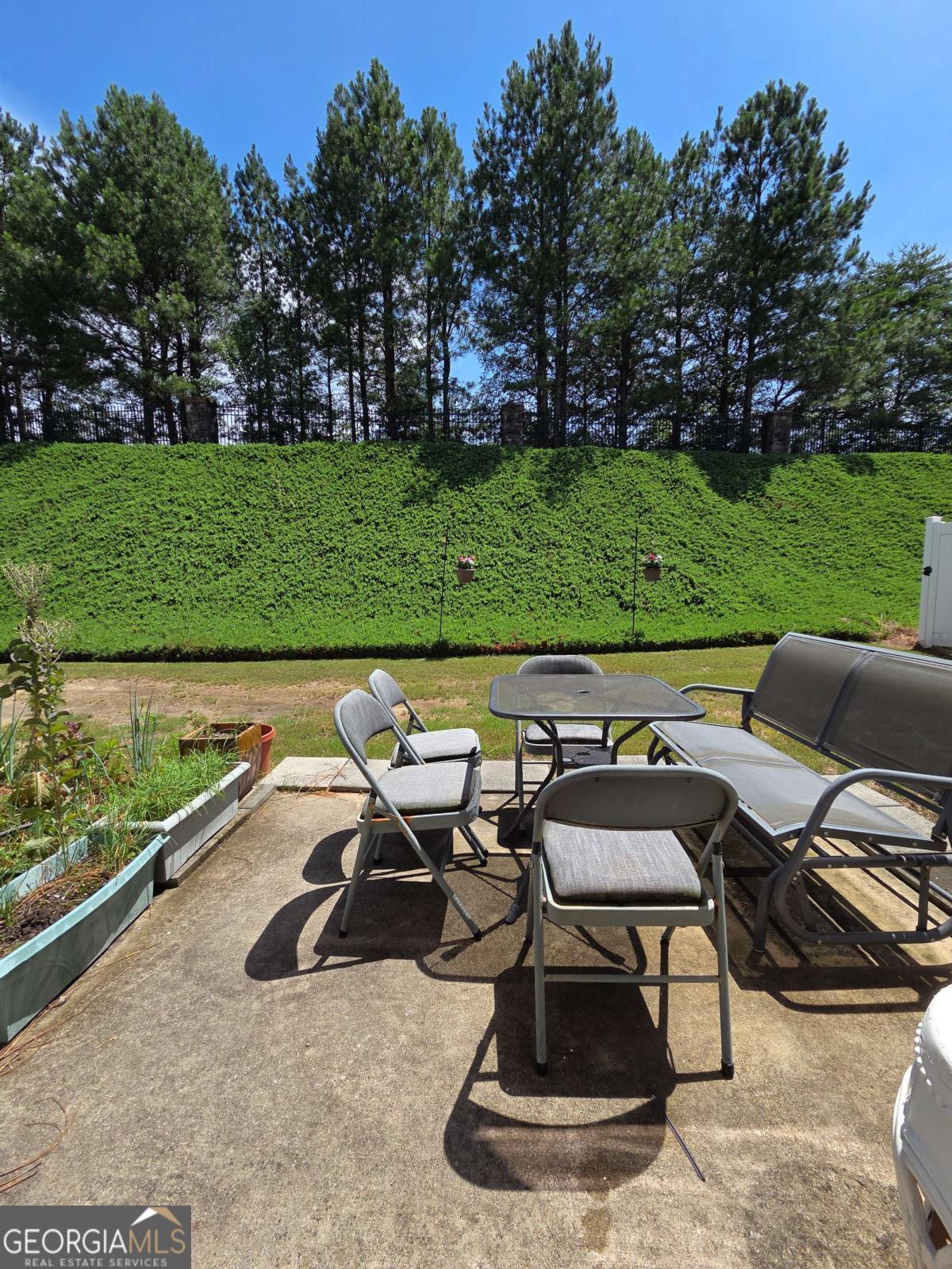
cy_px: 634
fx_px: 477
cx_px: 476
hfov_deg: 89.9
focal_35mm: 13
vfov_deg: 106.2
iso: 50
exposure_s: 1/1659
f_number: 2.2
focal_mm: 2.2
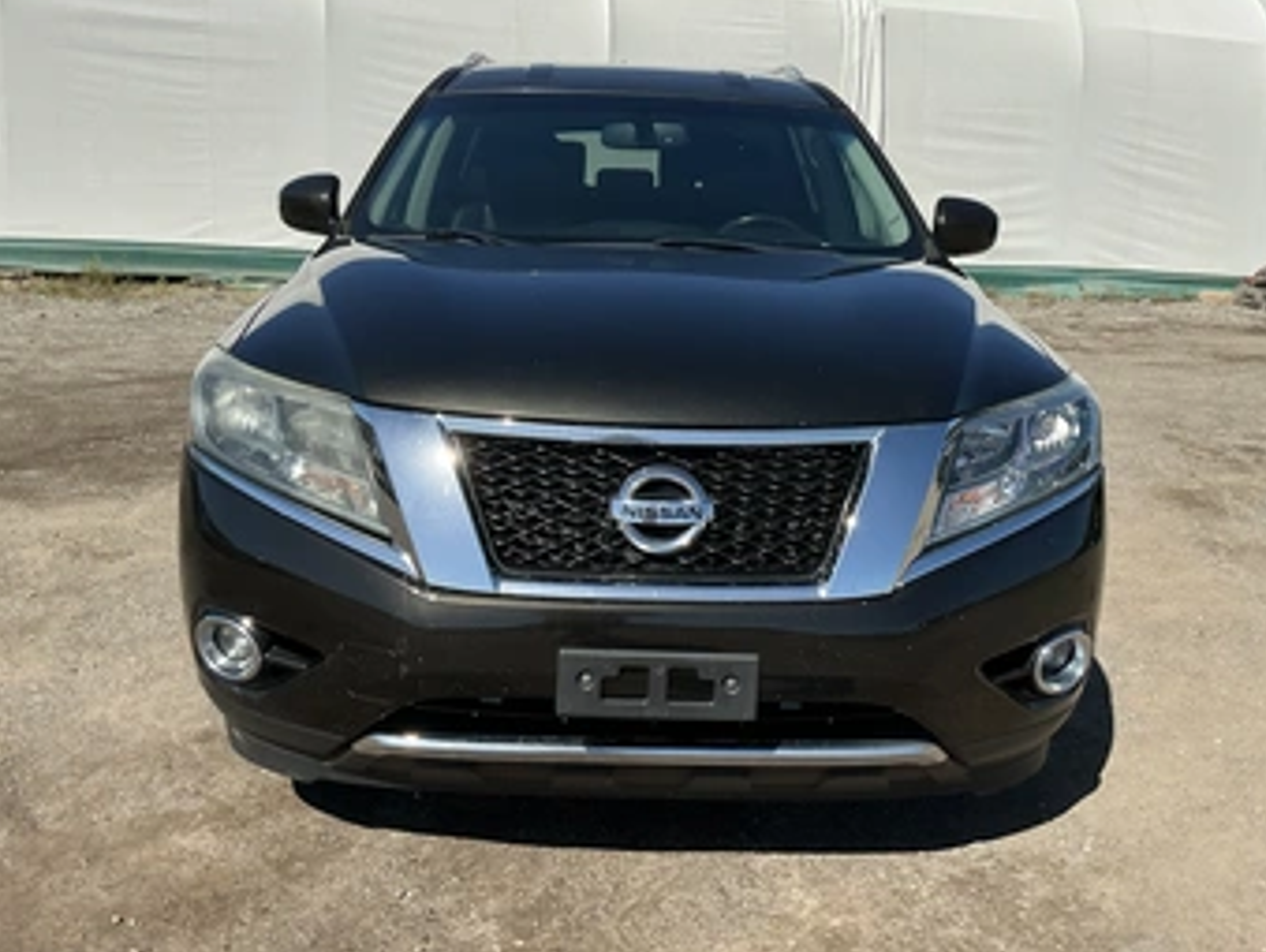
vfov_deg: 43.0
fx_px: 1208
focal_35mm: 33
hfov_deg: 55.3
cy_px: 448
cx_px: 650
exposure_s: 1/2538
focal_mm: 3
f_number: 1.8
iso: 25
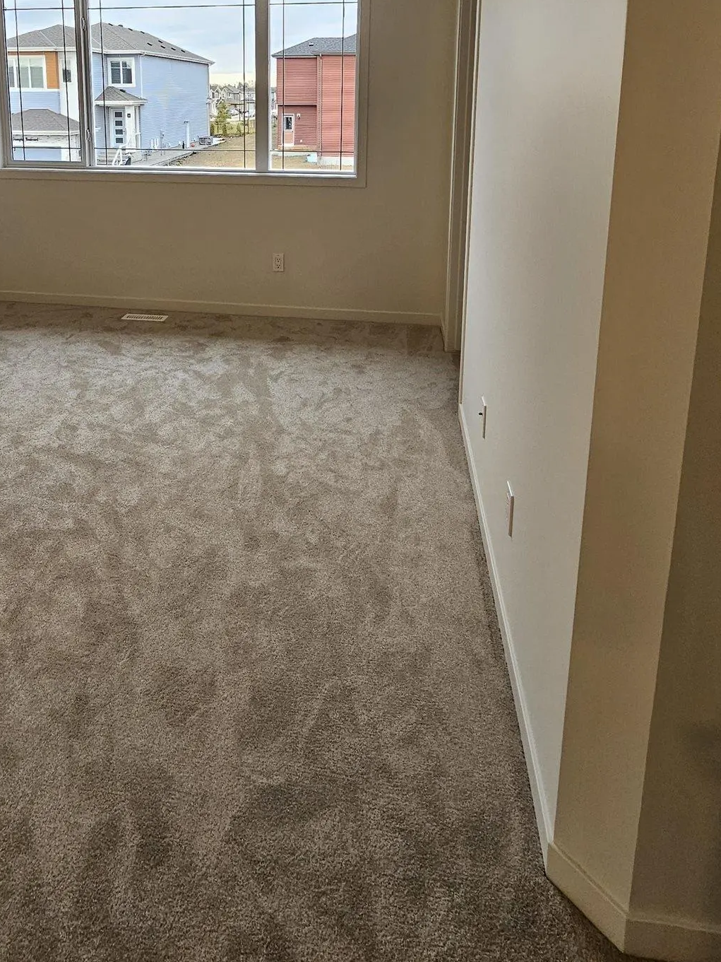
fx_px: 611
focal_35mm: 22
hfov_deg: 60.5
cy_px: 195
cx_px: 285
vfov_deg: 69.1
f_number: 2.2
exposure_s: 1/60
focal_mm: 2.2
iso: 160
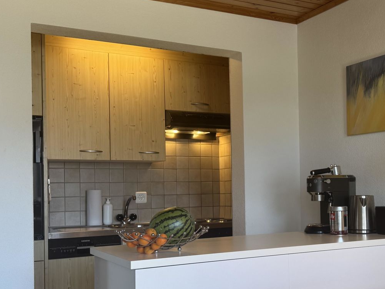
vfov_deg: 29.6
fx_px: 545
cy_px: 176
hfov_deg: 37.8
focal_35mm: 49
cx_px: 295
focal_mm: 6.76
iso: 64
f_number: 1.78
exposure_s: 1/100
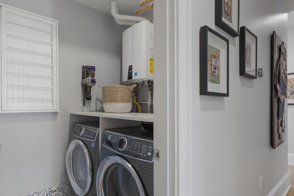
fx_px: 163
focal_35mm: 20
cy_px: 108
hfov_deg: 83.3
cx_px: 123
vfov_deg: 61.8
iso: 250
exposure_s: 1/13
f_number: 8
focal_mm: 16
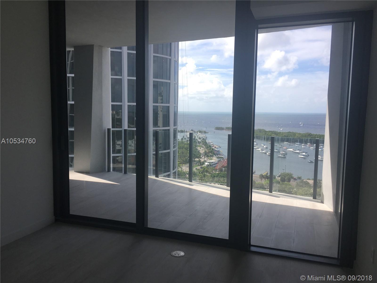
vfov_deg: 48.2
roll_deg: -0.4
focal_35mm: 29
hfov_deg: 61.7
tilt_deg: -5.1
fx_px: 316
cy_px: 142
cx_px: 188
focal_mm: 4.15
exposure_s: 1/377
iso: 25
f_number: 2.2
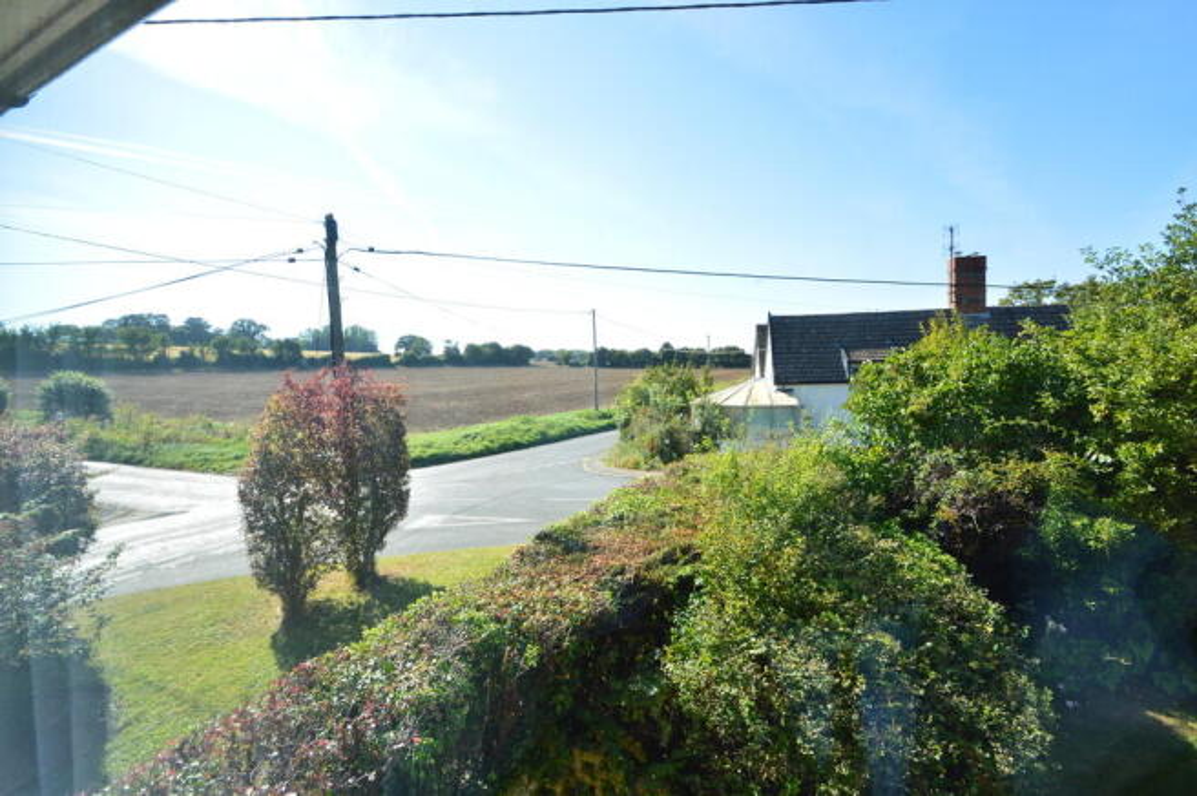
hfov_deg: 100.4
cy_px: 398
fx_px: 498
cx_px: 598
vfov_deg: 77.2
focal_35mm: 15
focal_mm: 10
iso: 400
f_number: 10
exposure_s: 1/250
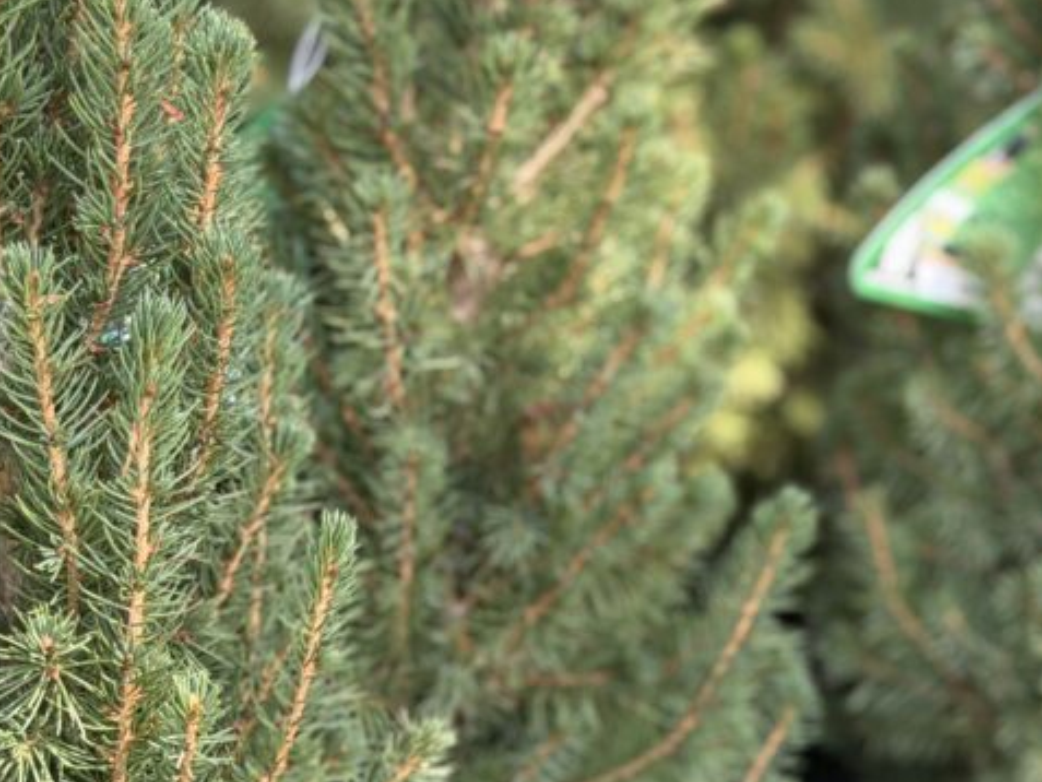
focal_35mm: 103
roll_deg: +1.1
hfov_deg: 19.1
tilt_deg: -11.7
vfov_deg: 14.3
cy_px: 232
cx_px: 618
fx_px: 3101
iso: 50
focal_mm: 6.76
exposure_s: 1/205
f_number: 1.78
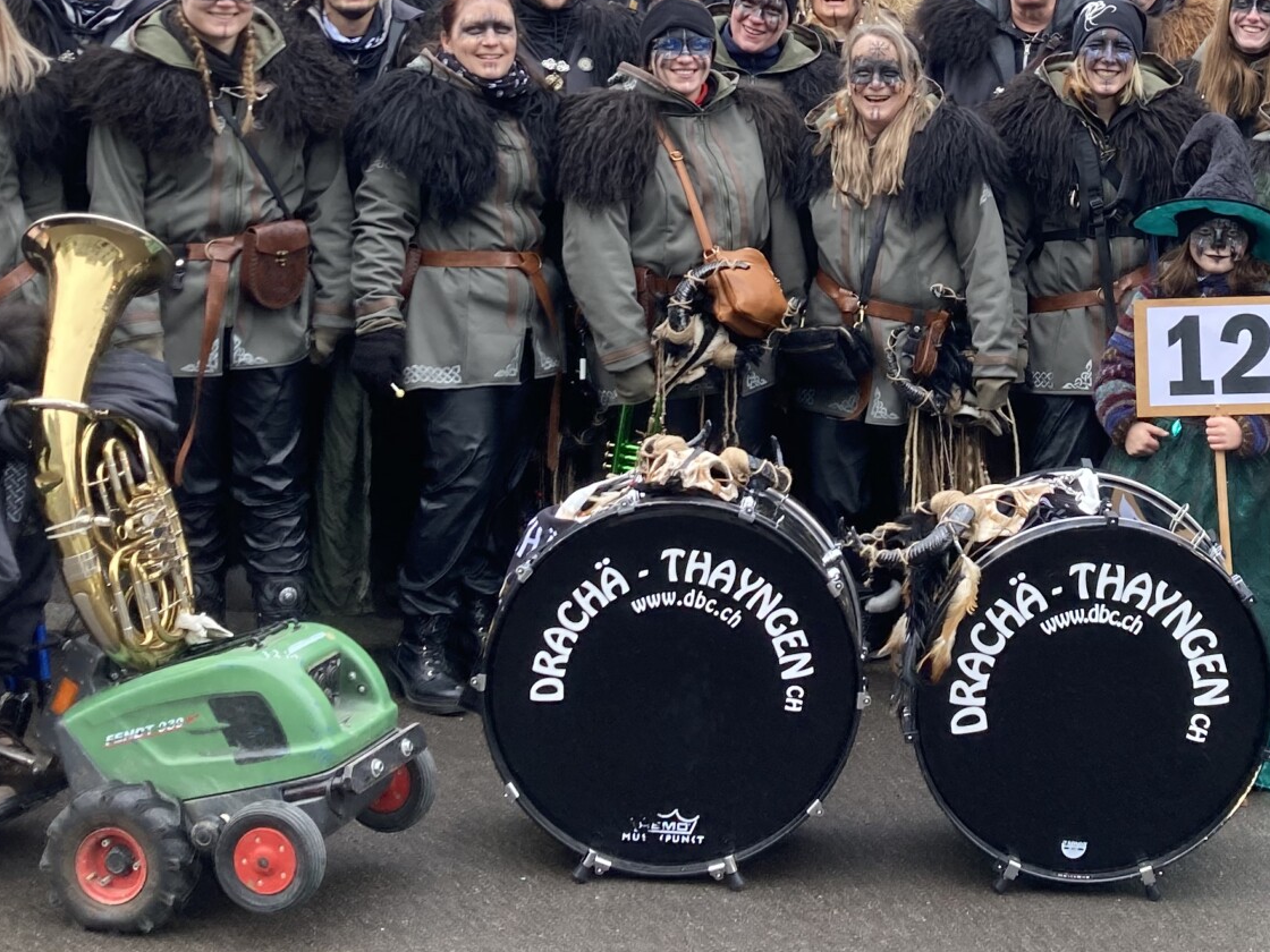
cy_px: 110
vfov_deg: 22.4
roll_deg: -0.1
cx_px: 1008
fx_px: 2348
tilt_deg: -0.1
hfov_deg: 29.6
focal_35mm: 64
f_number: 1.8
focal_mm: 3.99
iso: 20
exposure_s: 1/210
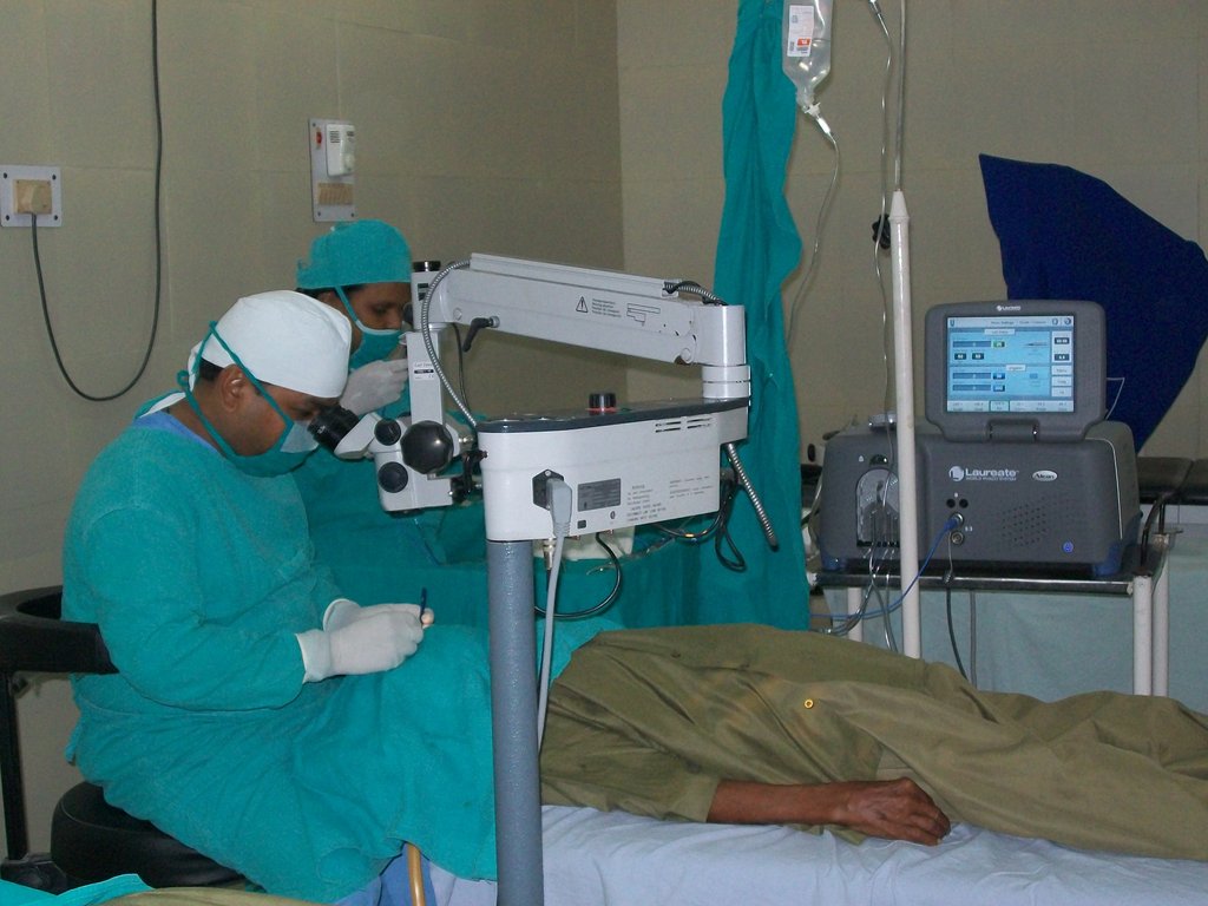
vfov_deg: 26.1
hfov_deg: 34.3
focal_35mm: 56
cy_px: 453
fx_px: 1954
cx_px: 604
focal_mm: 9.4
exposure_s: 1/80
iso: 160
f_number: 3.3
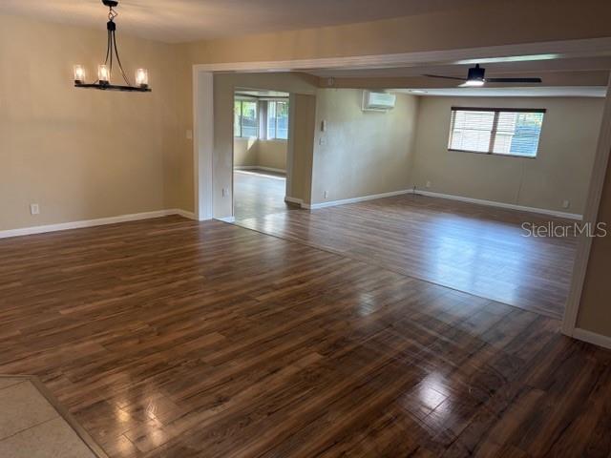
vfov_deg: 53.1
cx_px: 306
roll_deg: -3.3
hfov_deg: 67.3
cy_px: 229
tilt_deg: -14.0
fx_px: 459
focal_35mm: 26
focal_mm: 5.96
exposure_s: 1/124
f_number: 1.6
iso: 250
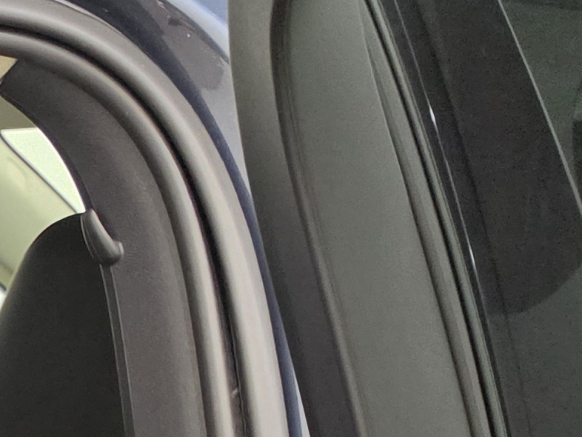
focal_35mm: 117
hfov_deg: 13.1
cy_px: 1082
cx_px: -780
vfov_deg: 10.7
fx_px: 1968
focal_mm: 6.5
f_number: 1.4
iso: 800
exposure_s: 1/100
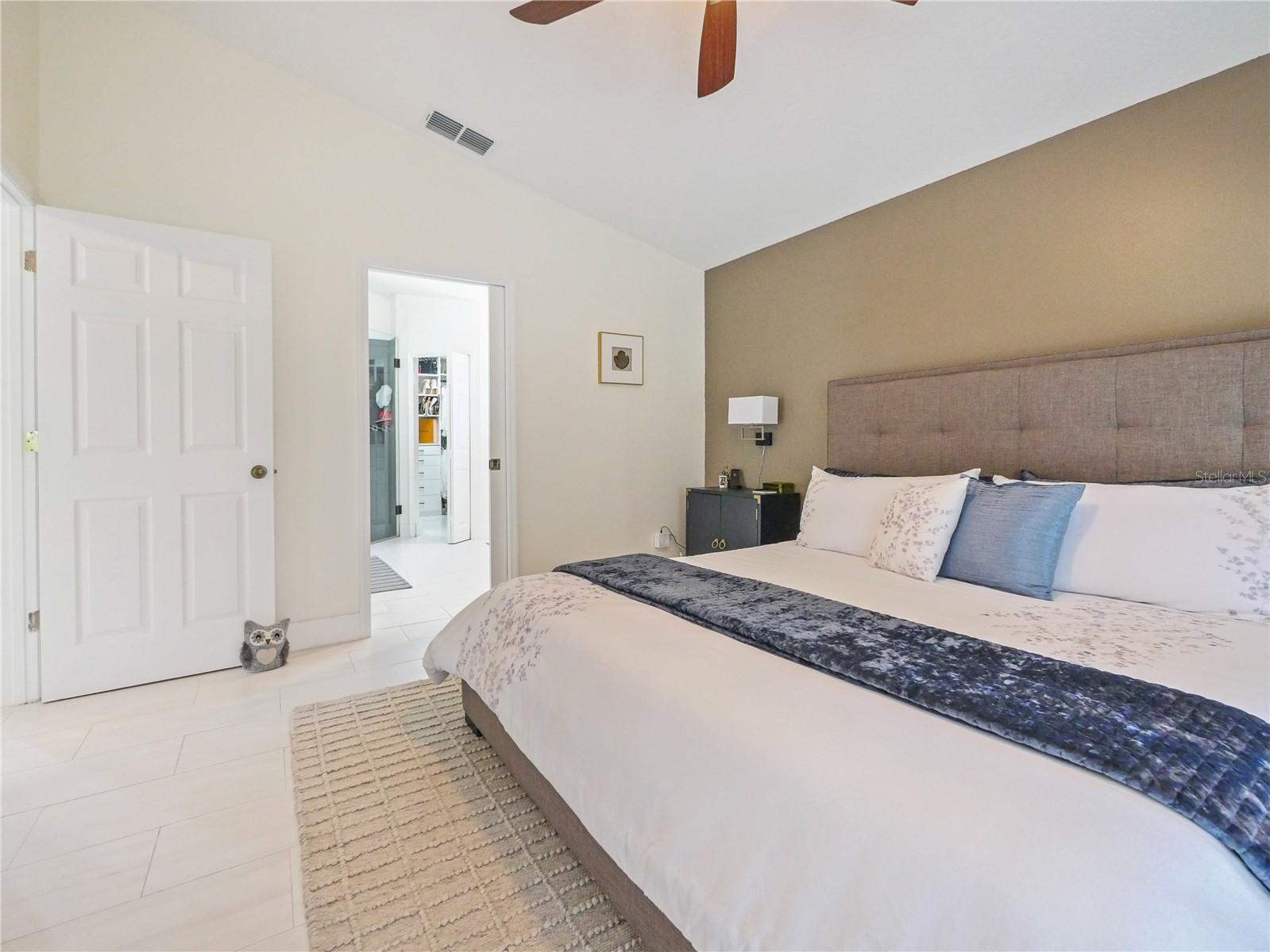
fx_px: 514
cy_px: 476
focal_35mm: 14
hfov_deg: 102.1
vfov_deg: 85.7
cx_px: 635
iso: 3200
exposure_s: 1/50
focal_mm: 7
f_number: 4
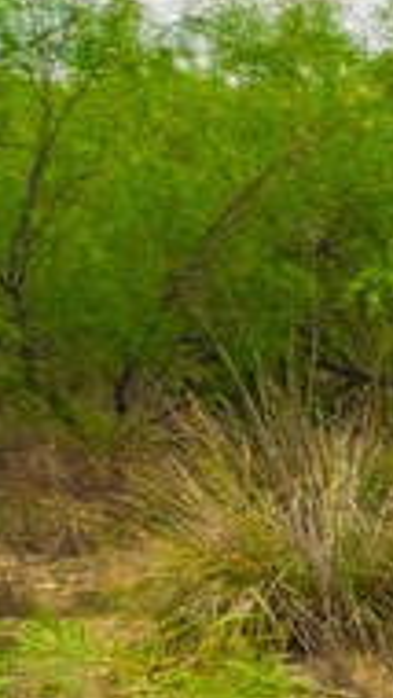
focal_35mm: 143
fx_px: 2647
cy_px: 1018
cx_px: 2617
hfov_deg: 4.6
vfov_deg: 14.1
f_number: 8
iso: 1250
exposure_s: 1/1250
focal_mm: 16
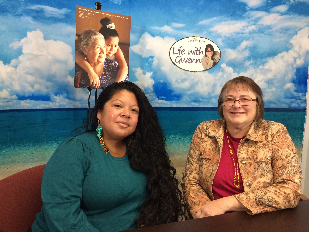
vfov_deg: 48.2
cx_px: 154
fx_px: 259
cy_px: 116
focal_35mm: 29
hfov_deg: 61.7
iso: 160
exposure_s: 1/30
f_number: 2.2
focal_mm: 4.15
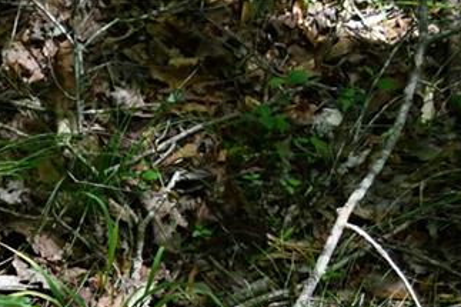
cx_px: -234
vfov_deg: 11.4
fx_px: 1459
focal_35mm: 114
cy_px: 484
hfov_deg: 16.4
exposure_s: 1/250
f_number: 4.5
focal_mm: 18
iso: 400
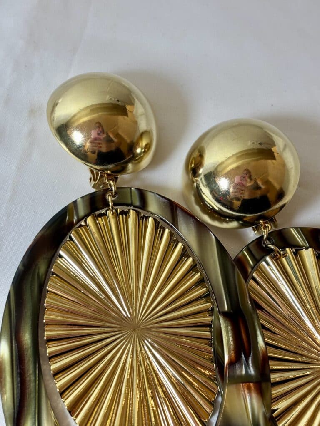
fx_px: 641
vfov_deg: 36.8
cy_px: 213
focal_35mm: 52
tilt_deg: -66.1
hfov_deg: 28.0
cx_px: 160
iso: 40
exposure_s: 1/100
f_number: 1.6
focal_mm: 5.96
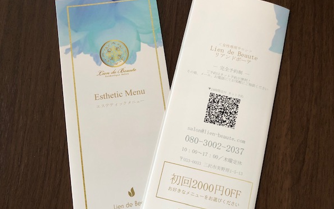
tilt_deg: -79.8
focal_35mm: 32
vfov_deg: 39.4
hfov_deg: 59.6
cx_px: 175
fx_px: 291
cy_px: 113
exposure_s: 1/30
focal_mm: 3.99
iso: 32
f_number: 1.8
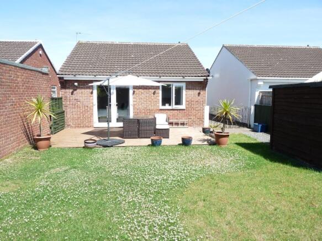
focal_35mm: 27
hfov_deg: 65.3
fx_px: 251
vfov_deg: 51.3
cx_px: 161
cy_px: 120
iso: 100
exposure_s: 1/200
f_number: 5.6
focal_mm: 4.8
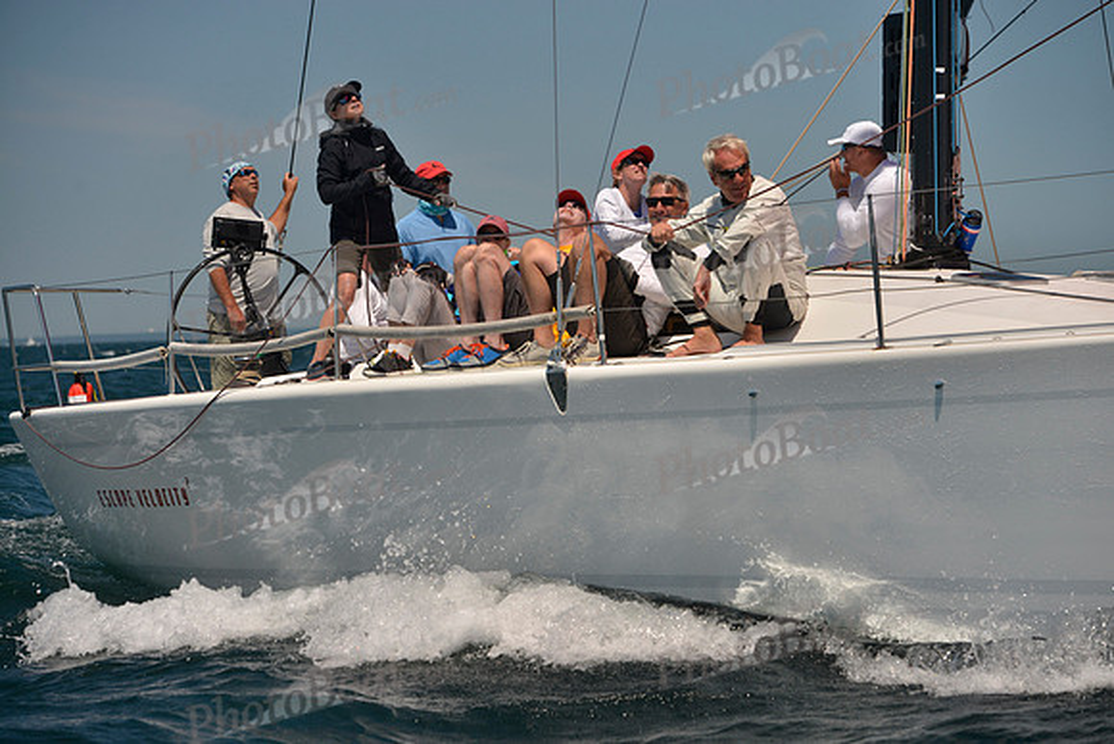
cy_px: 372
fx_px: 4333
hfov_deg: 14.7
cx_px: 557
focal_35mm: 140
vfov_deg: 9.8
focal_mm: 140
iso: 280
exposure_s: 1/1250
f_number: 6.3
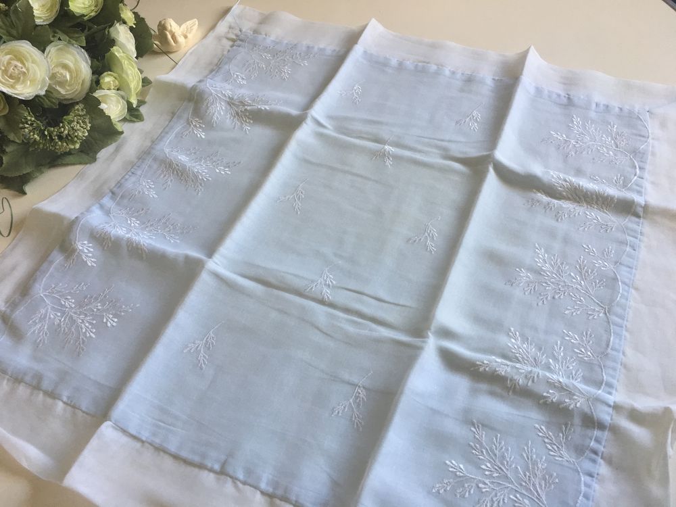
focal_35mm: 29
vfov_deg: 48.2
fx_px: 566
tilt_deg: -53.0
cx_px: 338
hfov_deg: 61.7
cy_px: 254
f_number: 2.2
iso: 80
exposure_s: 1/33
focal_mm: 4.15
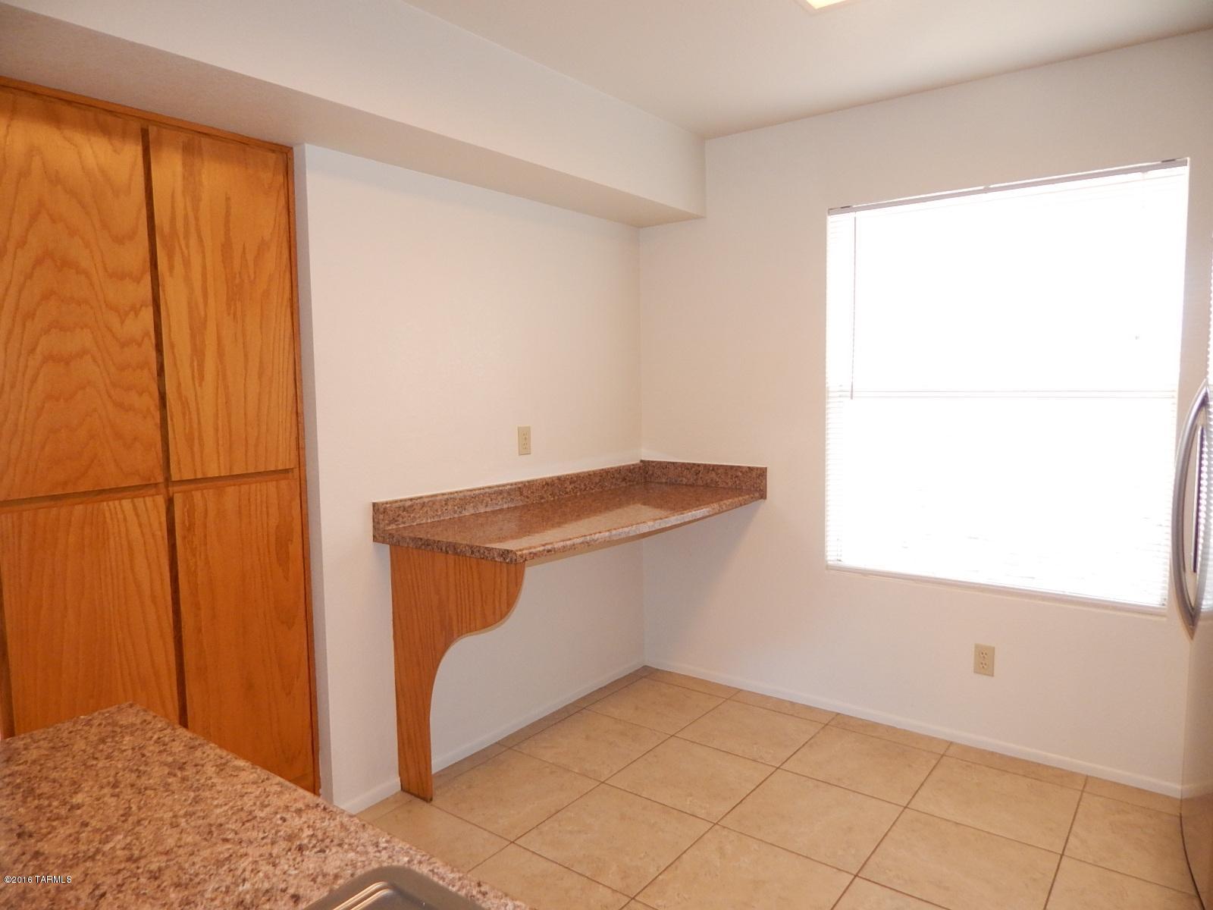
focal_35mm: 22
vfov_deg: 61.1
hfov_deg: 76.4
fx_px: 771
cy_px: 455
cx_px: 606
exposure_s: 1/30
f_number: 3
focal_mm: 4
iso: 200
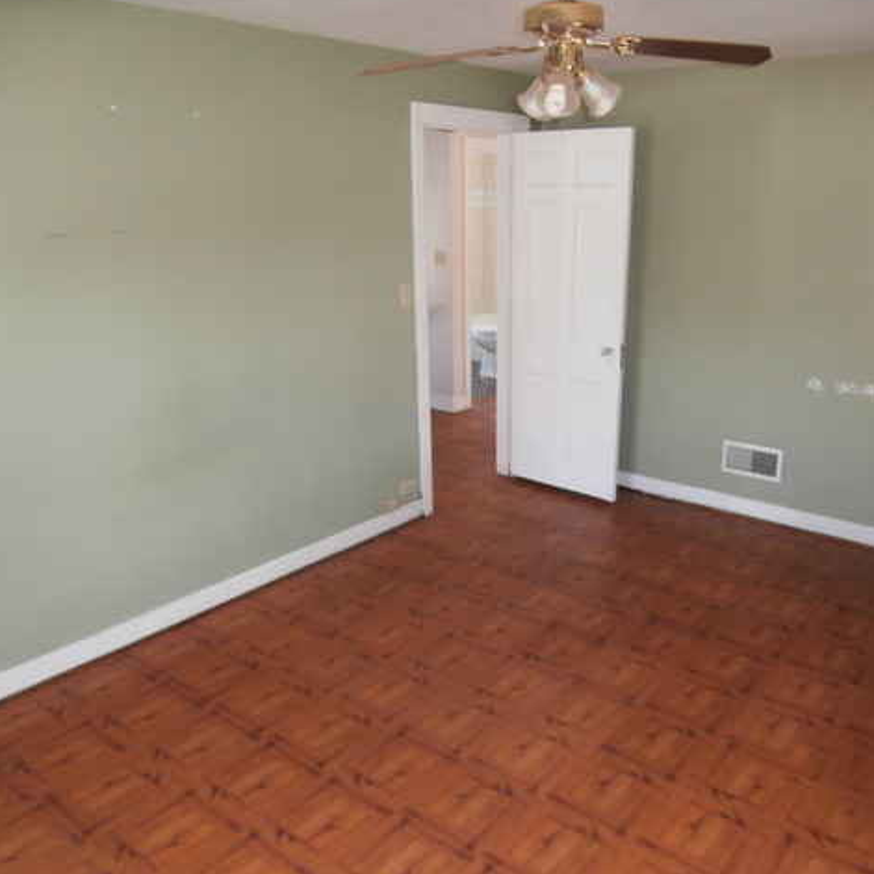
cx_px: 497
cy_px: 432
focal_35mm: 30
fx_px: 857
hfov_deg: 53.9
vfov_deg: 54.0
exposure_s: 1/30
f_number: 3.2
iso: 200
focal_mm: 4.43
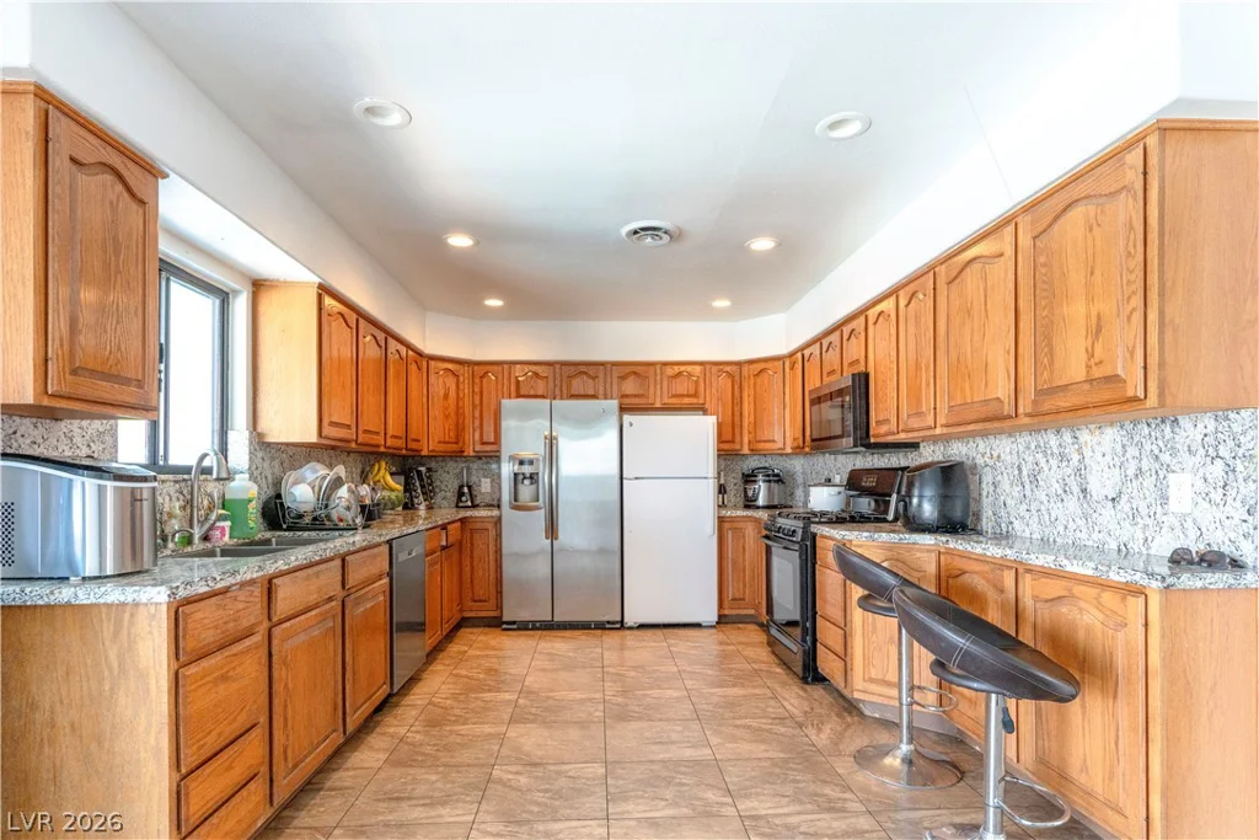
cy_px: 420
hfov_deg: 90.0
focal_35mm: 18
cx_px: 630
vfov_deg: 67.4
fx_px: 630
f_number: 4
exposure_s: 1/160
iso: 800
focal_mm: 12
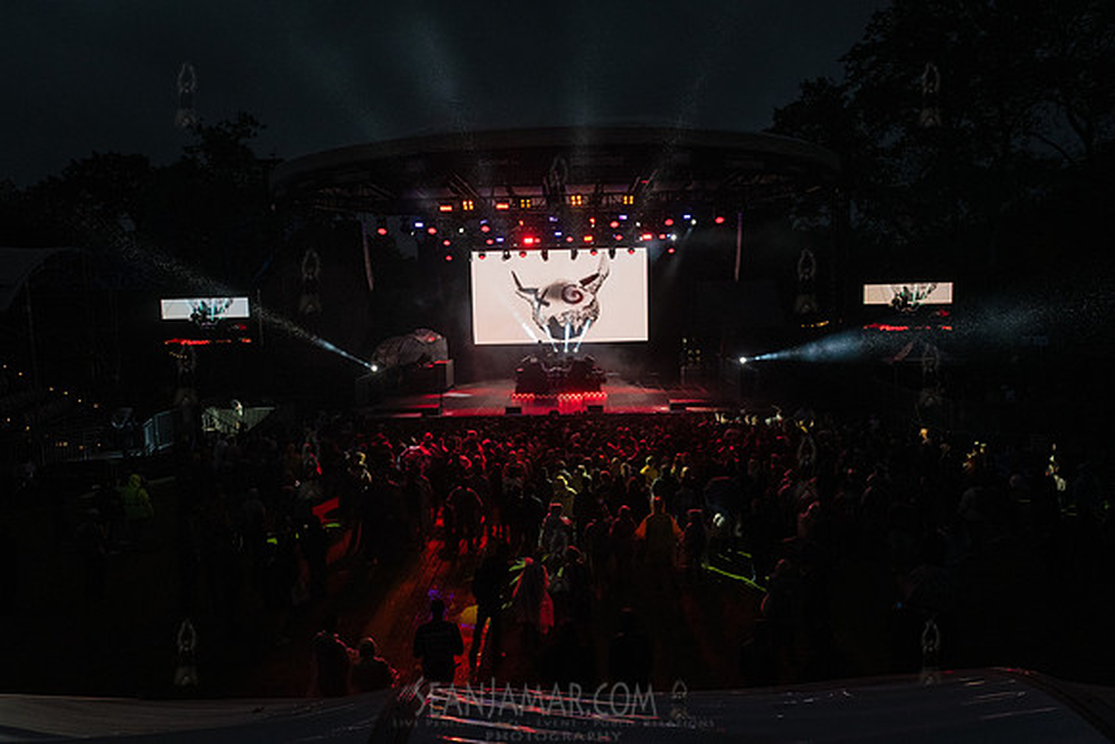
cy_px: 372
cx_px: 558
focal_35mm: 24
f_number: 4.5
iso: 5000
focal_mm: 24
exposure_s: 1/2000
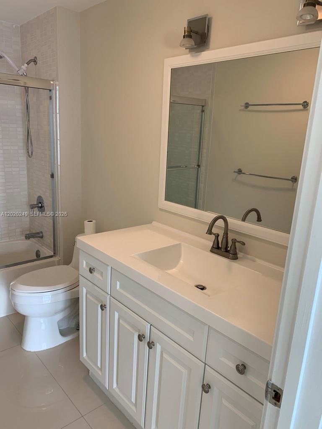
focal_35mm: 26
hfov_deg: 53.1
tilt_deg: -14.0
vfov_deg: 67.3
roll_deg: -3.0
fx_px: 322
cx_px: 161
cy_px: 214
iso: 64
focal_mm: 4.25
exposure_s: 1/60
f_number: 1.8
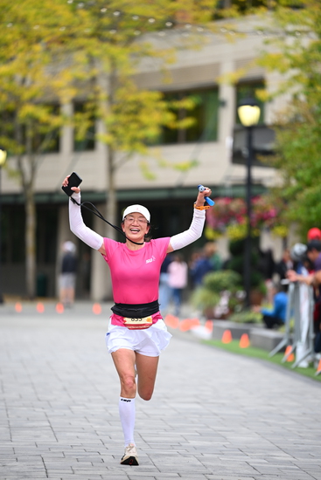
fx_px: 2673
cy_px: 240
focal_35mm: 200
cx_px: 160
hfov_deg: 6.9
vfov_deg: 10.3
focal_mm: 200
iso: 640
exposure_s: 1/1600
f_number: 2.8
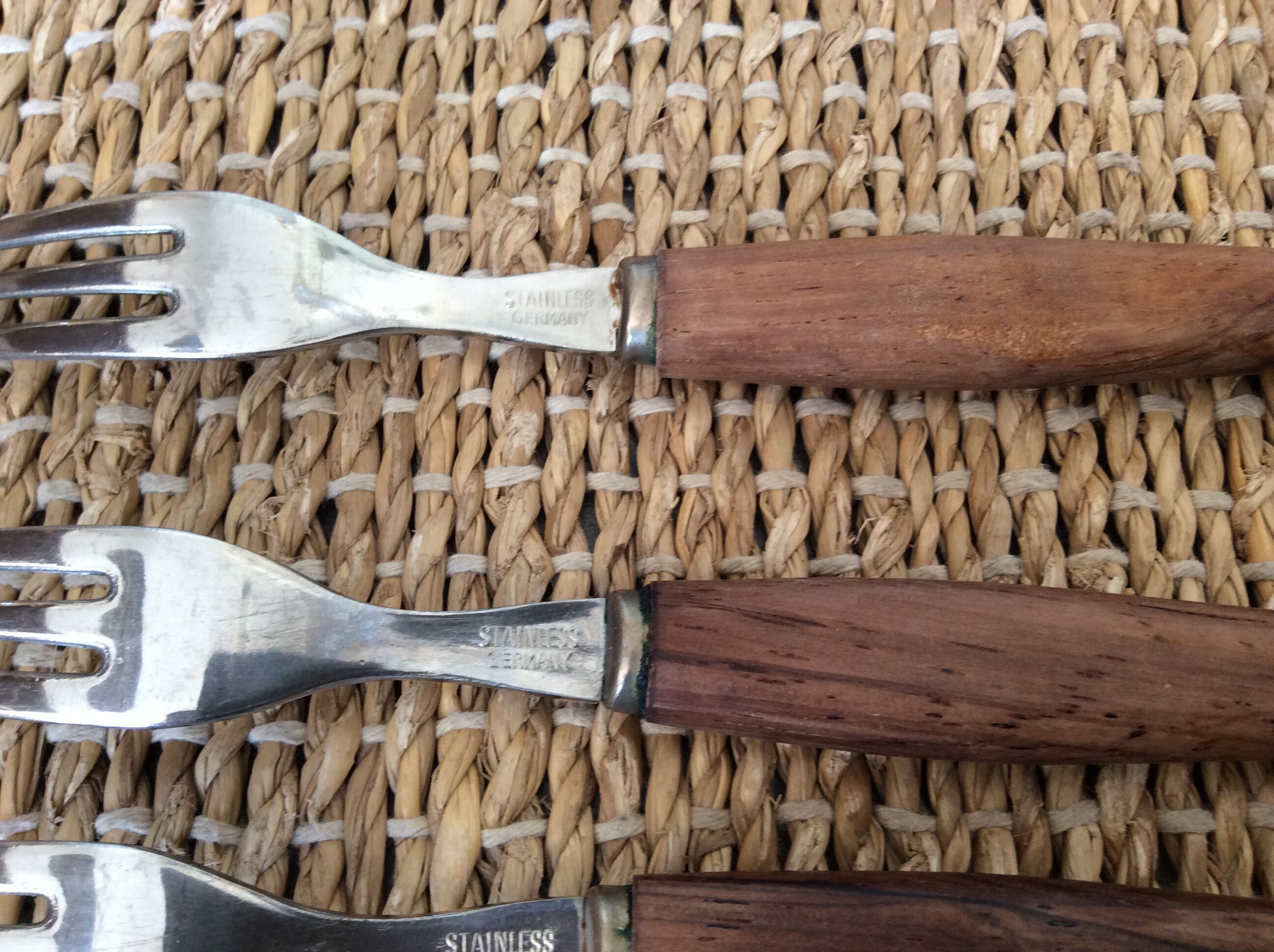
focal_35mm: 32
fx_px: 1176
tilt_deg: -70.3
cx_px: 637
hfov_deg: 56.9
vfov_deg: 44.1
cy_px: 476
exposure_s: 1/24
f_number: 2.4
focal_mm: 3.3
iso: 64
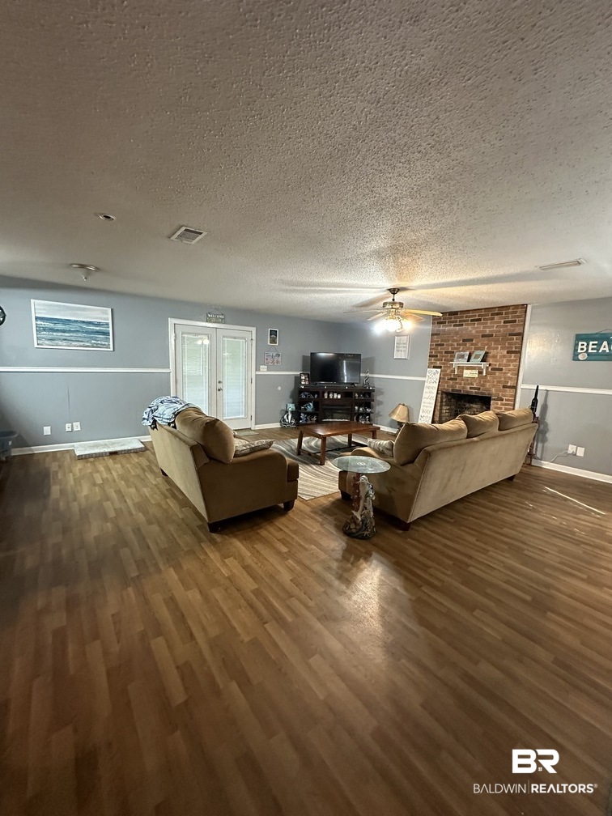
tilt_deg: -8.2
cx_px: 306
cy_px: 408
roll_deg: -3.2
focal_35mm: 14
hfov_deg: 85.7
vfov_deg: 102.1
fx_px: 330
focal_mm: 2.22
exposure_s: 1/60
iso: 640
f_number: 2.2
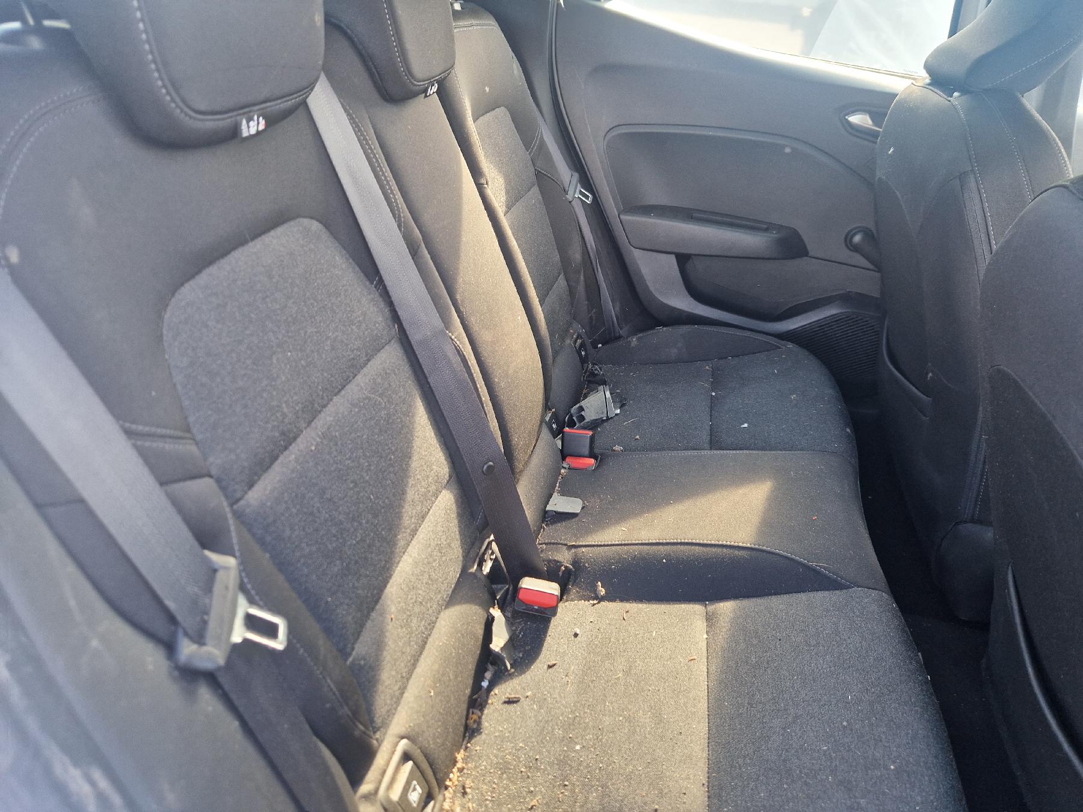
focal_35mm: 23
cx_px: 542
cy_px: 406
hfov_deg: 73.9
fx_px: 720
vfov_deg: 58.9
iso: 125
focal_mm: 5.4
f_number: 1.8
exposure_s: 1/100
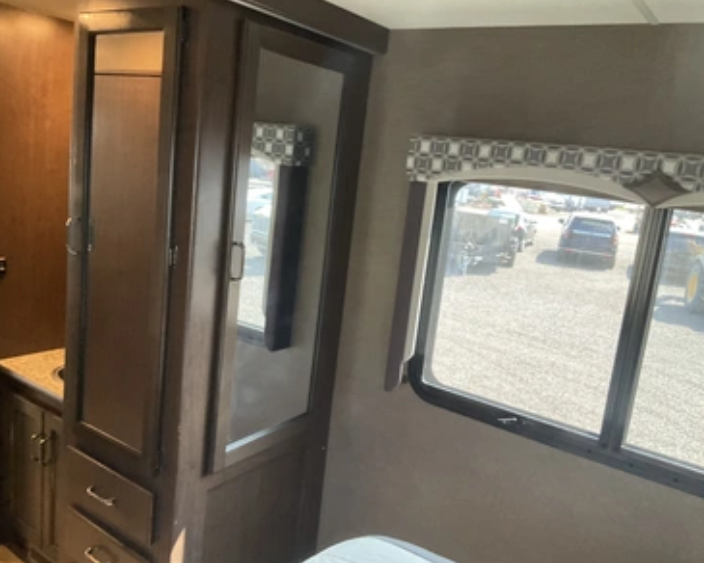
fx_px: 646
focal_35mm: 31
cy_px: 280
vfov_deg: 47.1
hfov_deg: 57.1
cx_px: 330
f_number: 1.8
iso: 125
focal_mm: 3
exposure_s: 1/60
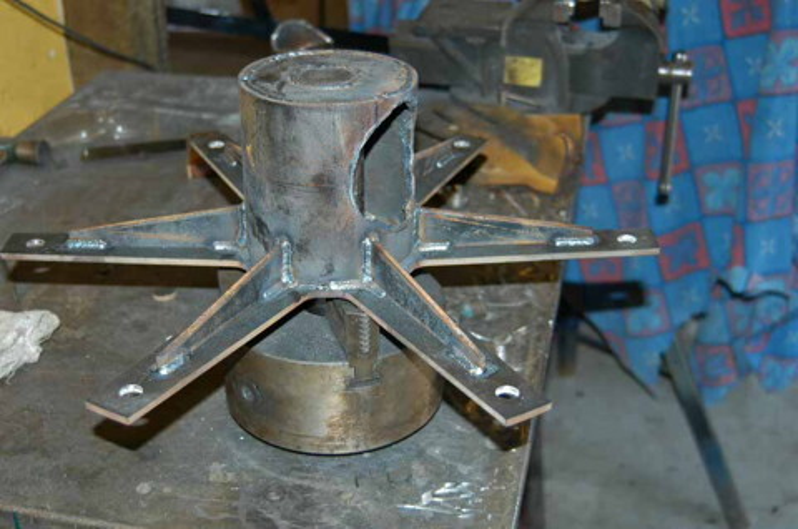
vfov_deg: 31.8
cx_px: 399
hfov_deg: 46.5
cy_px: 264
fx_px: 929
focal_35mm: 42
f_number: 3.5
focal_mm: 28
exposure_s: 1/60
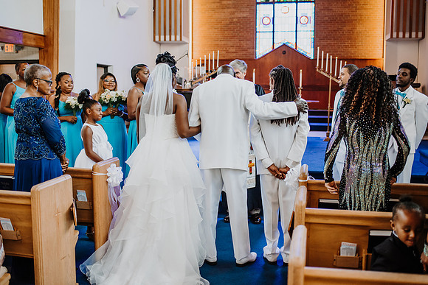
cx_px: 215
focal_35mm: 37
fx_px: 445
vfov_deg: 35.6
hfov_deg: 51.4
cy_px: 133
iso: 1800
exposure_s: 1/640
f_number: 2.2
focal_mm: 35
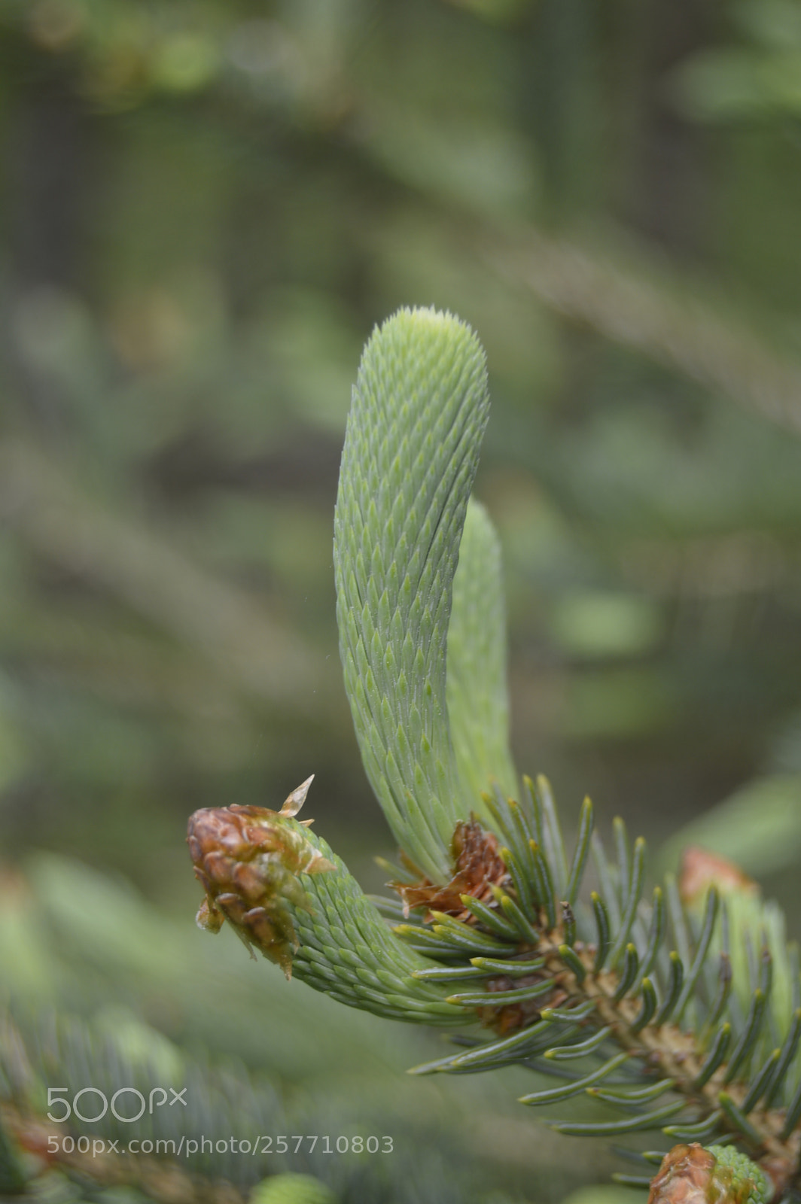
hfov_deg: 16.5
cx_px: 400
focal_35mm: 82
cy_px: 602
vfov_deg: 24.6
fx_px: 2758
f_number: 5.6
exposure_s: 1/125
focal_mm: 55
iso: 100
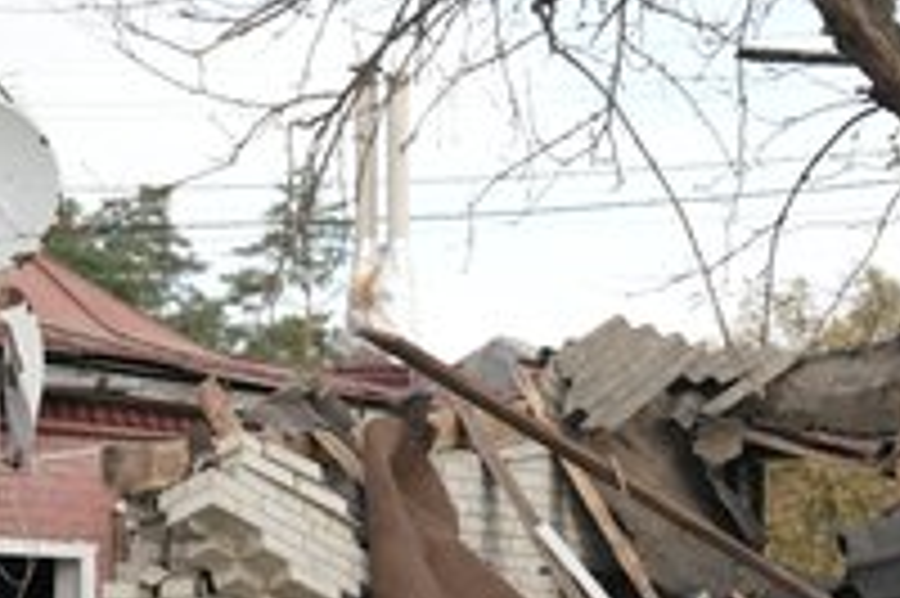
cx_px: 662
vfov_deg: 9.9
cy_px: 587
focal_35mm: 138
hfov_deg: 14.8
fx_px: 3447
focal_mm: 69
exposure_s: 1/400
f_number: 2.8
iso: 320
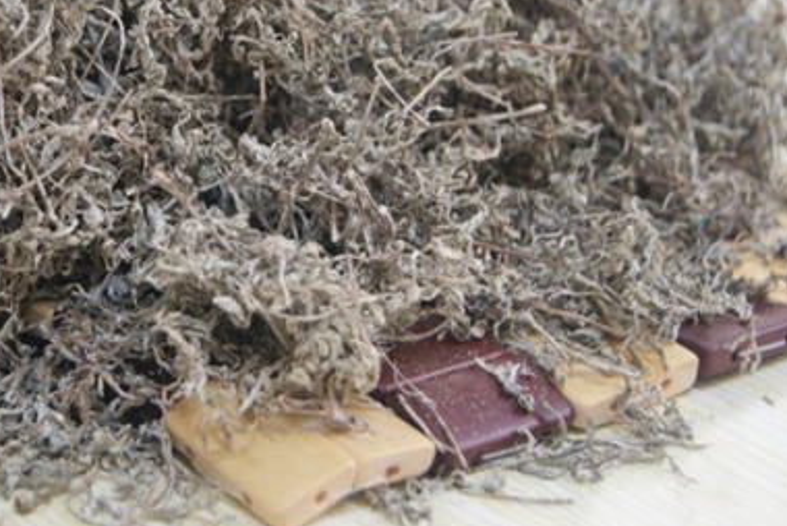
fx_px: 1811
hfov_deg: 24.4
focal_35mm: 83
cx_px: 261
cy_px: 159
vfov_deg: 16.5
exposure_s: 1/60
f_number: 5
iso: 200
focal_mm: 35
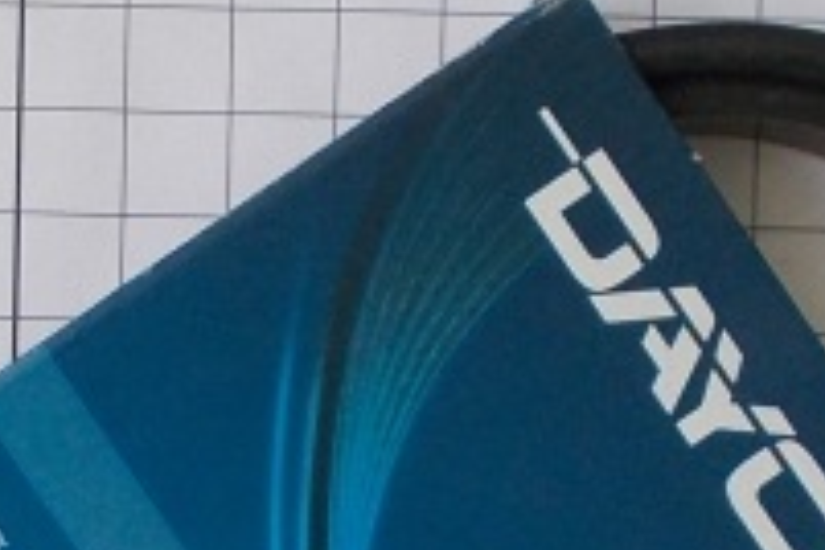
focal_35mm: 86
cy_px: 870
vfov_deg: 14.6
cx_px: 66
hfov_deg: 23.0
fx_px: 1971
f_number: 3.2
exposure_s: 1/100
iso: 80
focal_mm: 4.6
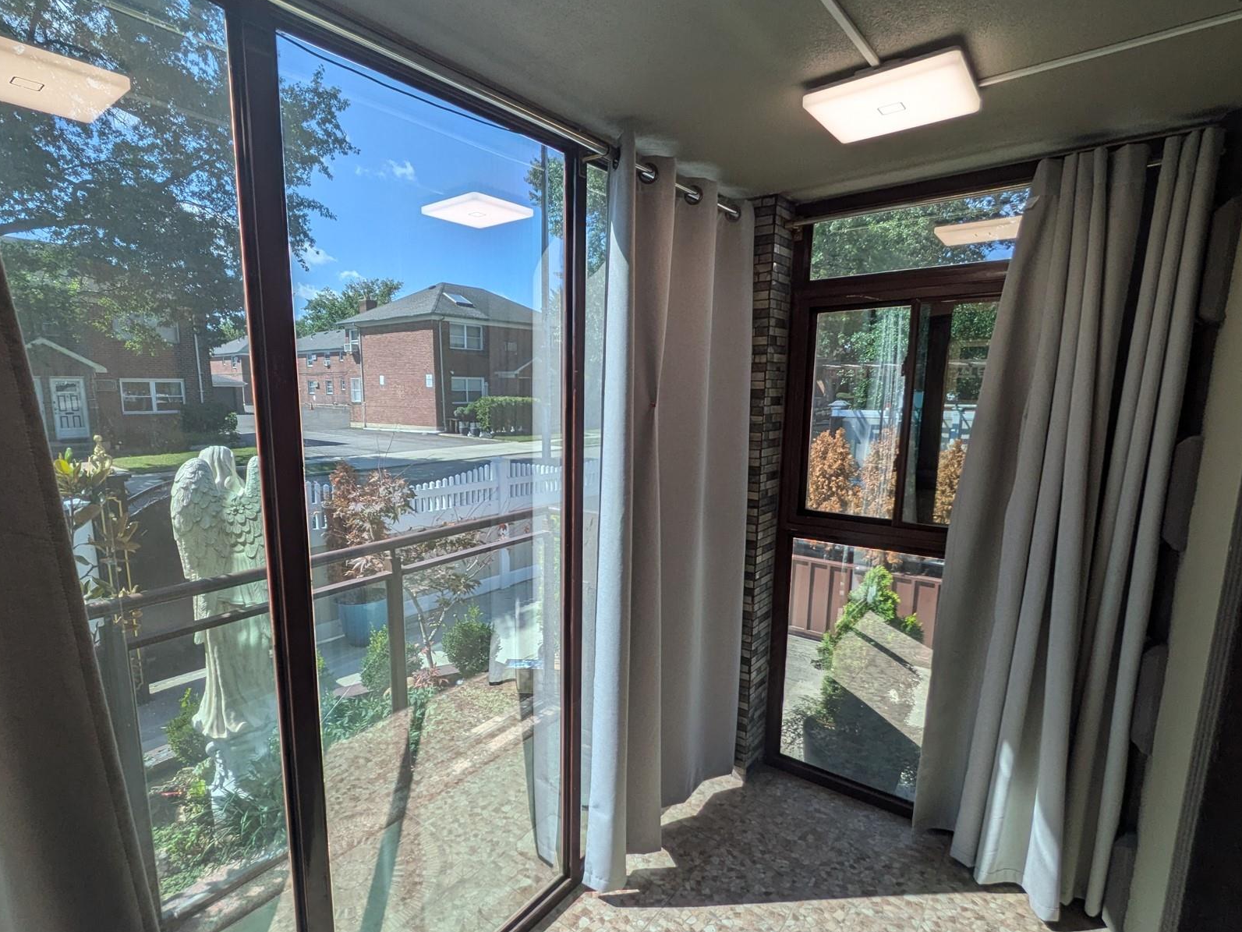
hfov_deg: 87.4
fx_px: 646
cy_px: 494
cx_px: 554
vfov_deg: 71.5
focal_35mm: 18
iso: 49
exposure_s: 1/370
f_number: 2.2
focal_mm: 1.83
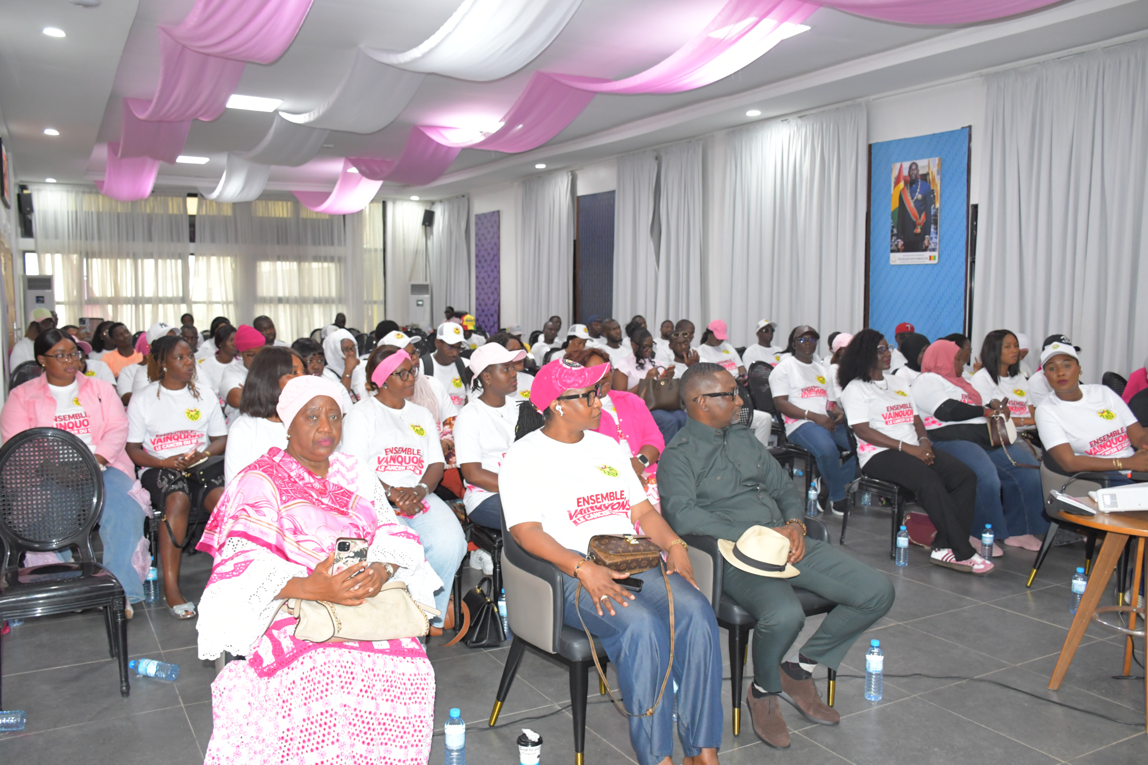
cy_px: 382
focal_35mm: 30
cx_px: 574
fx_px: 957
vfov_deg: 43.6
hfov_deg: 61.9
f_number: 3.5
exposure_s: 1/160
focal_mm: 20
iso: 2200
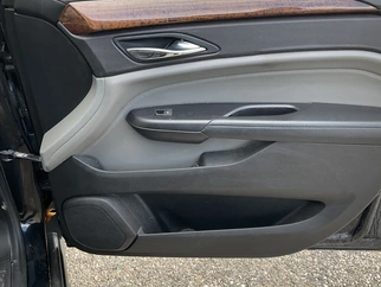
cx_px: 233
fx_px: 397
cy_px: 141
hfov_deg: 50.9
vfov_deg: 39.7
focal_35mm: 36
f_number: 1.8
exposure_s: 1/122
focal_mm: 3
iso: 20
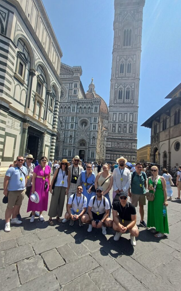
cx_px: 83
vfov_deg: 94.4
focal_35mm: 17
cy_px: 146
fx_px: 134
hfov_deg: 67.8
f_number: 2.2
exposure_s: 1/1135
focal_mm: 1.64
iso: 40
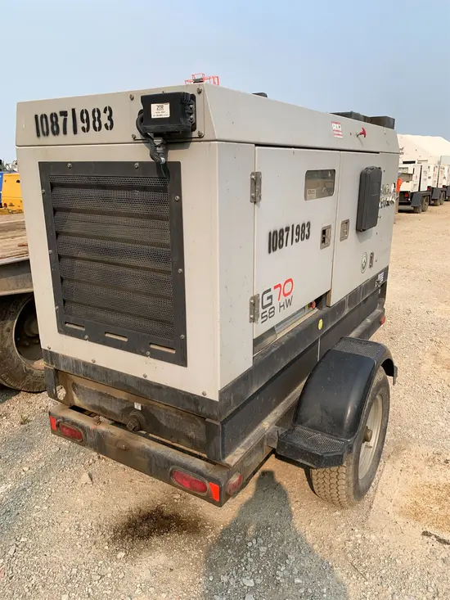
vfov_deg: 67.3
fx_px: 451
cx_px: 225
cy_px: 300
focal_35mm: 26
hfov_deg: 53.1
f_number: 1.8
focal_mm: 4.25
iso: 25
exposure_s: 1/1427
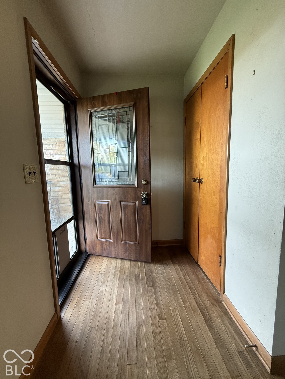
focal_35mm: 14
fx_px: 154
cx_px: 142
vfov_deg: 102.1
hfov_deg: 85.7
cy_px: 190
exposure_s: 1/60
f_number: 2.2
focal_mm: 2.22
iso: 320
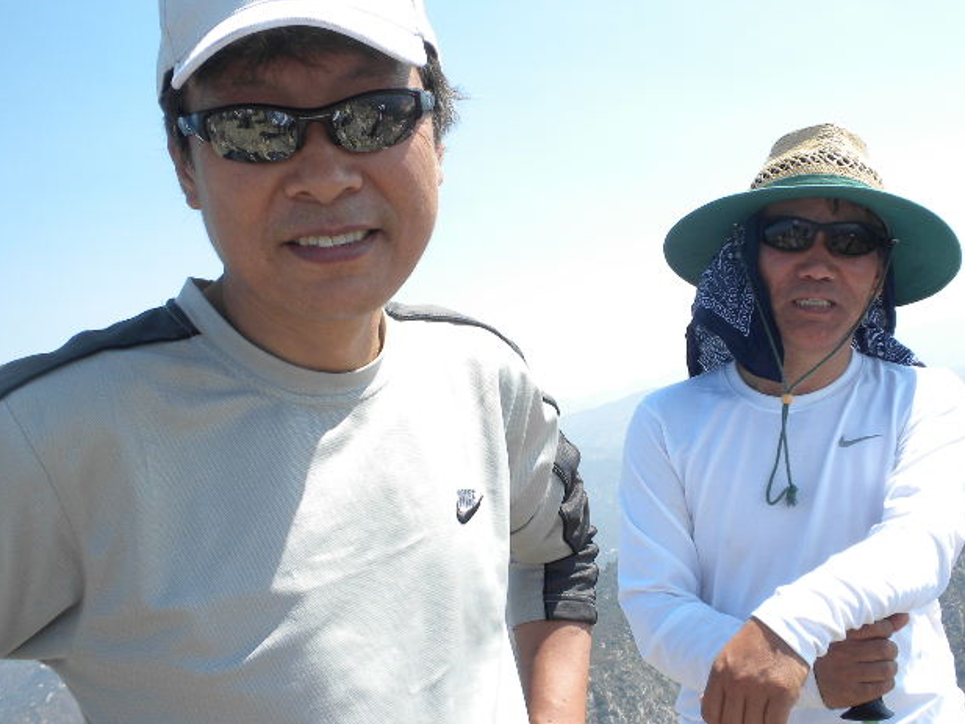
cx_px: 558
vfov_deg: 30.2
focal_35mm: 48
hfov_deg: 39.5
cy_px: 405
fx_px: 1338
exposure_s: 1/57.4
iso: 64
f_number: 10
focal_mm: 6.6
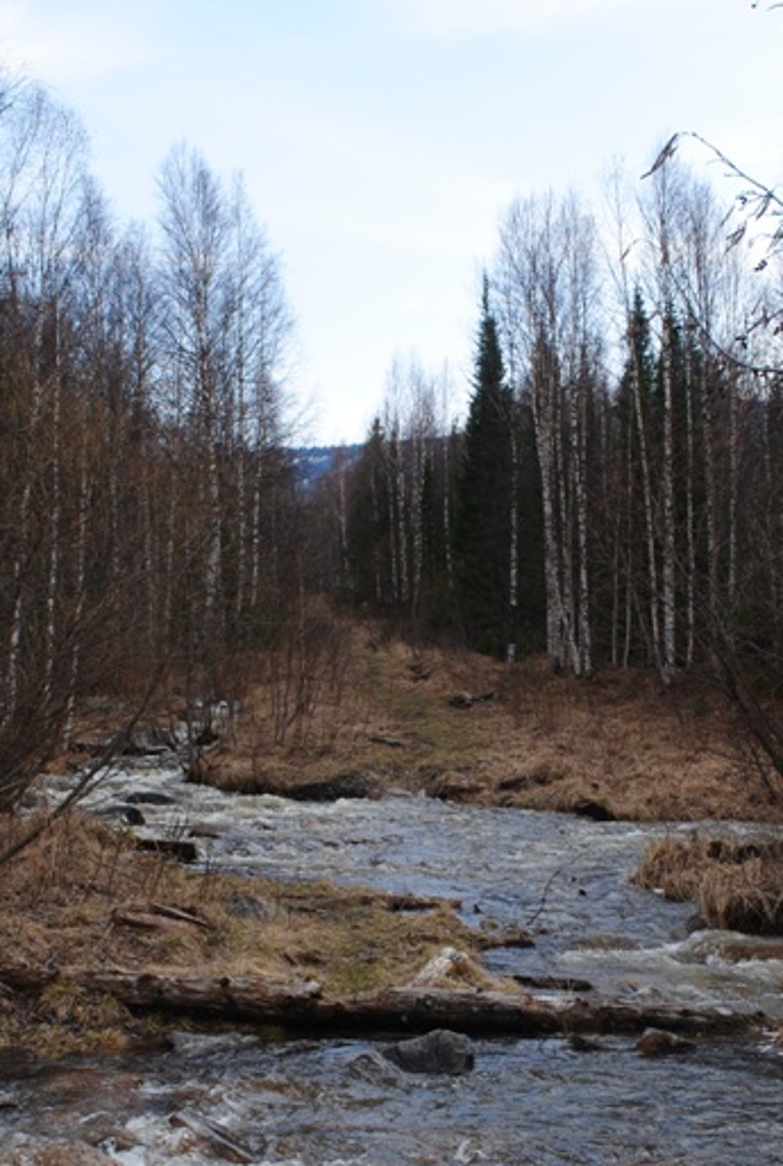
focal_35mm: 56
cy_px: 819
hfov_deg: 24.3
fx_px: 1818
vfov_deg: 35.1
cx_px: 443
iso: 200
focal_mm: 24
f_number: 9
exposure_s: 1/160
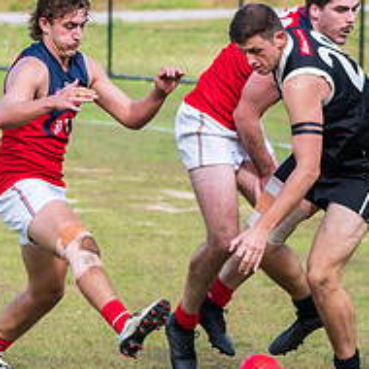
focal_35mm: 550
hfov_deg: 3.2
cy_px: -39
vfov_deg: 3.2
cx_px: 32
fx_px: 6633
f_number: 5.6
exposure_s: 1/1600
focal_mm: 150
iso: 800
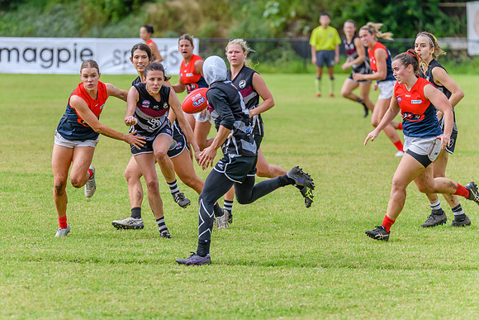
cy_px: 140
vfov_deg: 3.7
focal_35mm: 368
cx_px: 209
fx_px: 4898
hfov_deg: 5.6
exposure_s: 1/1600
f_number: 6.3
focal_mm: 320
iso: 800
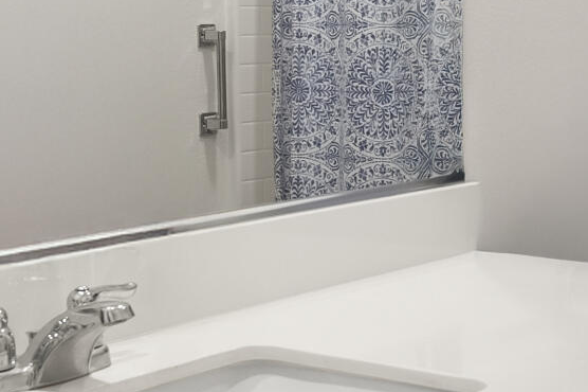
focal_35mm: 81
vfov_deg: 16.4
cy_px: -13
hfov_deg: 24.0
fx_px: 1322
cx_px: 588
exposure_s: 1/4
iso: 250
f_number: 4
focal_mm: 10
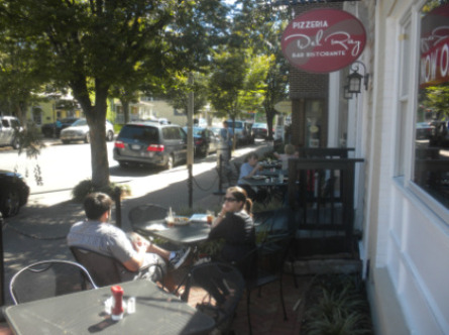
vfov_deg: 38.5
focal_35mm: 37
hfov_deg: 50.2
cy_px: 168
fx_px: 479
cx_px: 224
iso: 64
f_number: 3.5
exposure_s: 1/153
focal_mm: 6.6
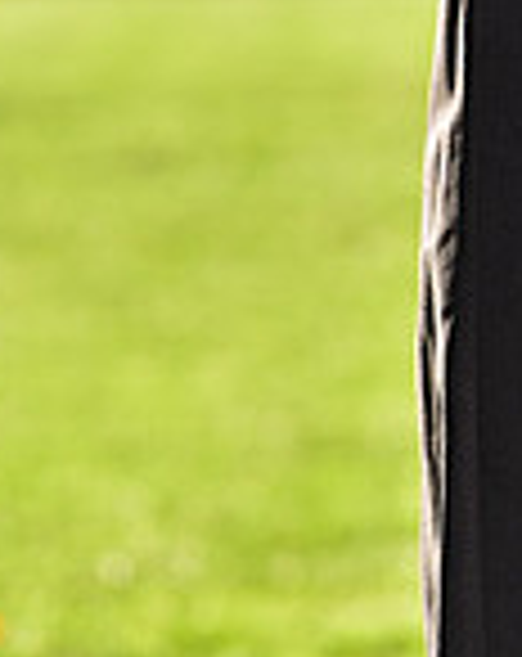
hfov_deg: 2.1
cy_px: -549
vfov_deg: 2.6
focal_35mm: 748
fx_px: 14506
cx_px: 695
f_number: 5
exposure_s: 1/250
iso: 80
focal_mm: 200
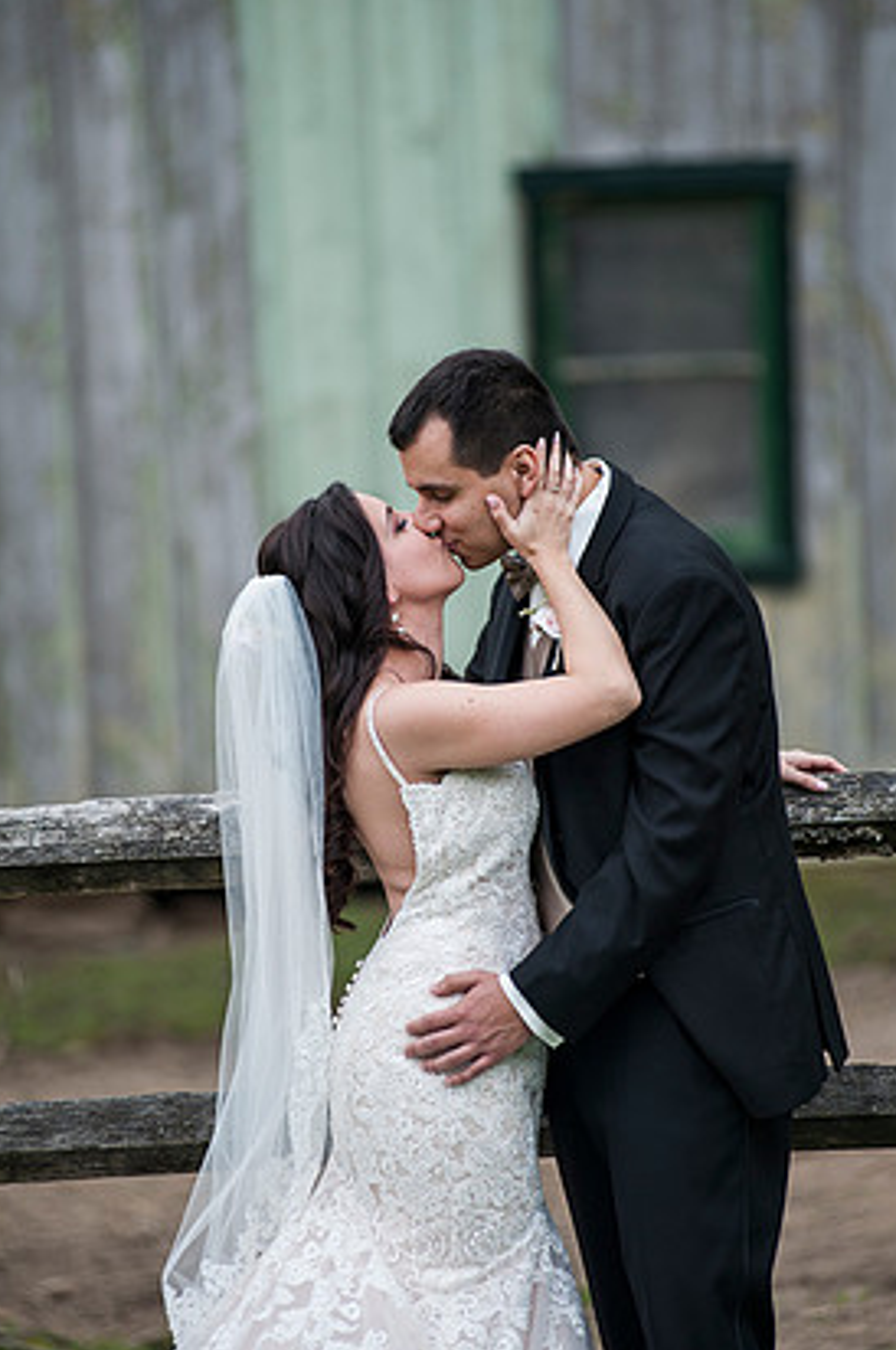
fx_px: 8165
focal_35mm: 218
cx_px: 437
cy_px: 650
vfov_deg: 9.5
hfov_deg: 6.3
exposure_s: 1/1250
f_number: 3.2
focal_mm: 200
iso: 200
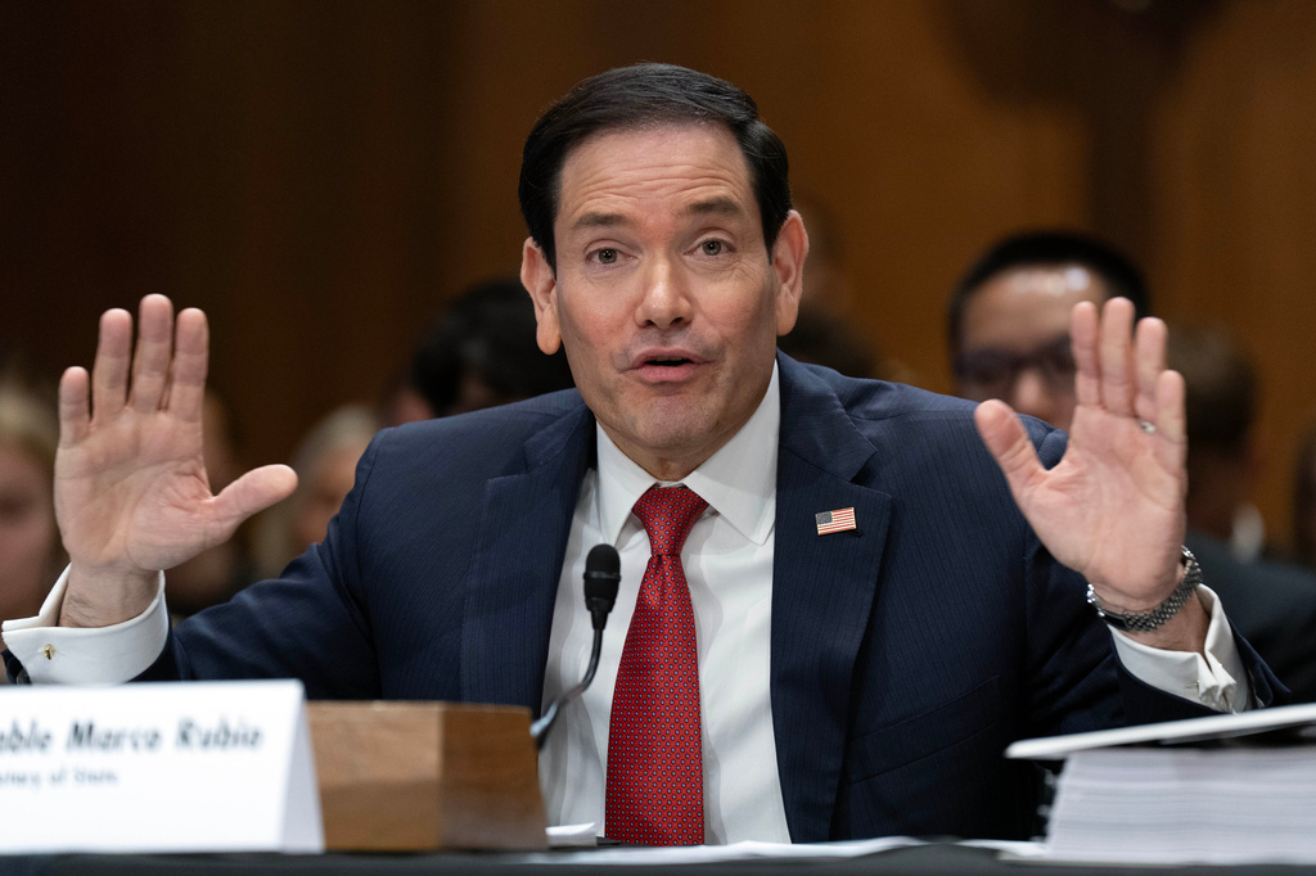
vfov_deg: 6.9
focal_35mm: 200
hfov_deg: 10.3
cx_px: 658
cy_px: 438
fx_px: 7308
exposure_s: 1/320
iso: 2500
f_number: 3.2
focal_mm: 200
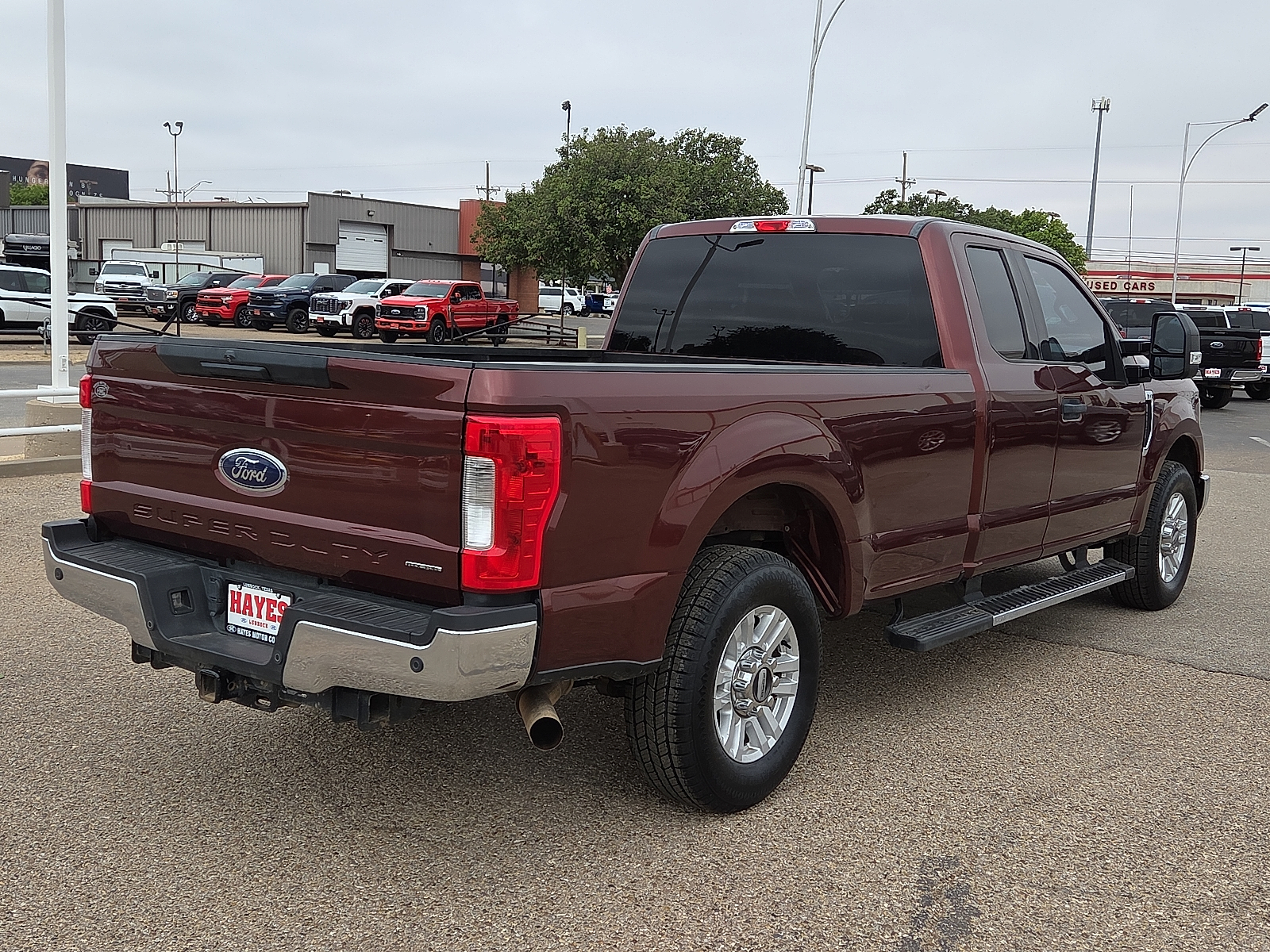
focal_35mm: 37
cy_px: 476
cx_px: 635
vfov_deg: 38.7
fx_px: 1357
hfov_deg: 50.1
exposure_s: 1/2500
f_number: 1.8
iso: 76
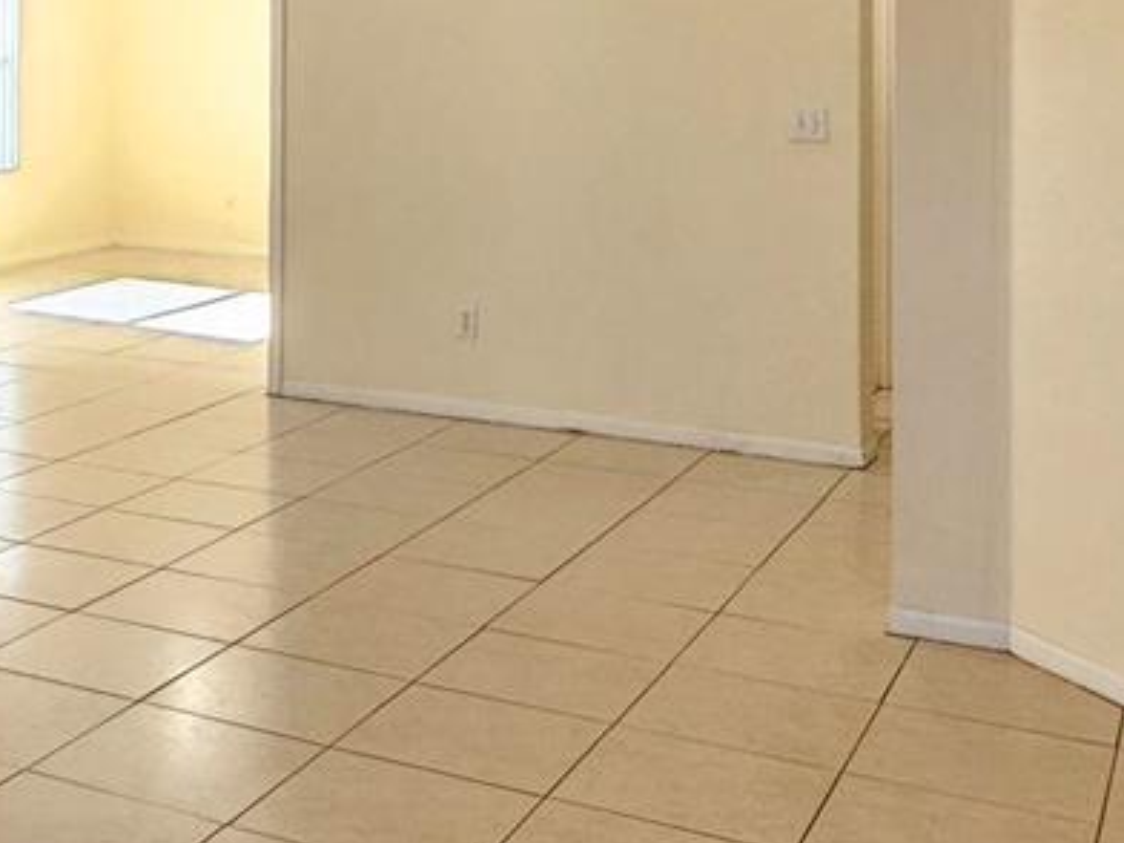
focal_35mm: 53
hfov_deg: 33.7
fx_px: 1721
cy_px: -6
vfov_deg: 26.1
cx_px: 54
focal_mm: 2.2
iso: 80
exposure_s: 1/60
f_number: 2.2
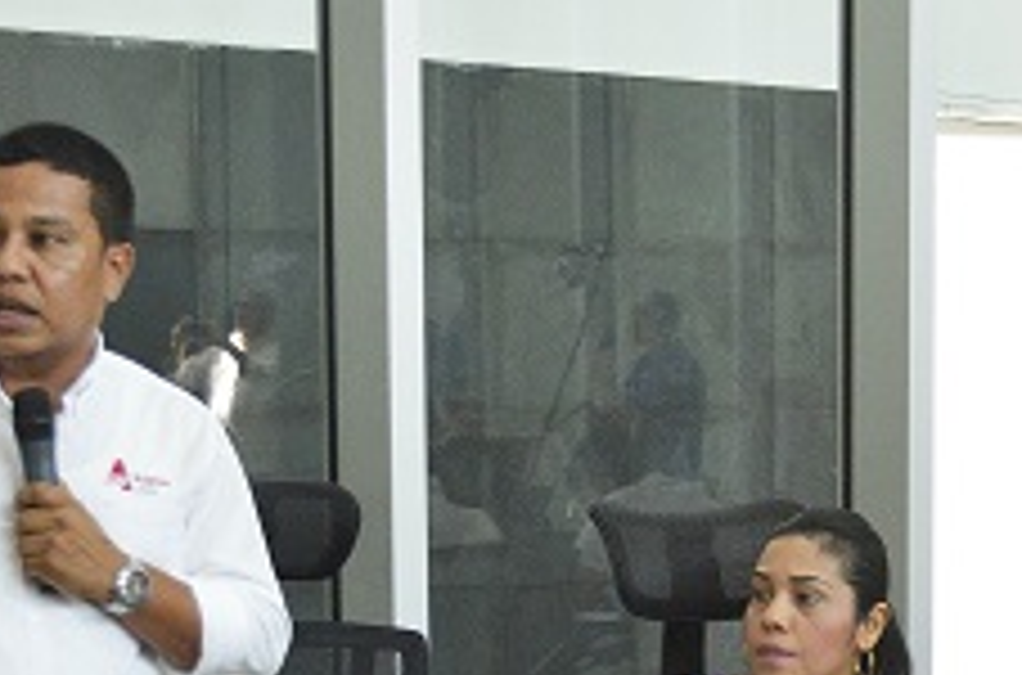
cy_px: 842
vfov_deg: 13.4
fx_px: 2774
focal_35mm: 98
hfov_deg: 20.6
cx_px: 810
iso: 1600
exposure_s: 1/125
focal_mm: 26
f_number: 4.5
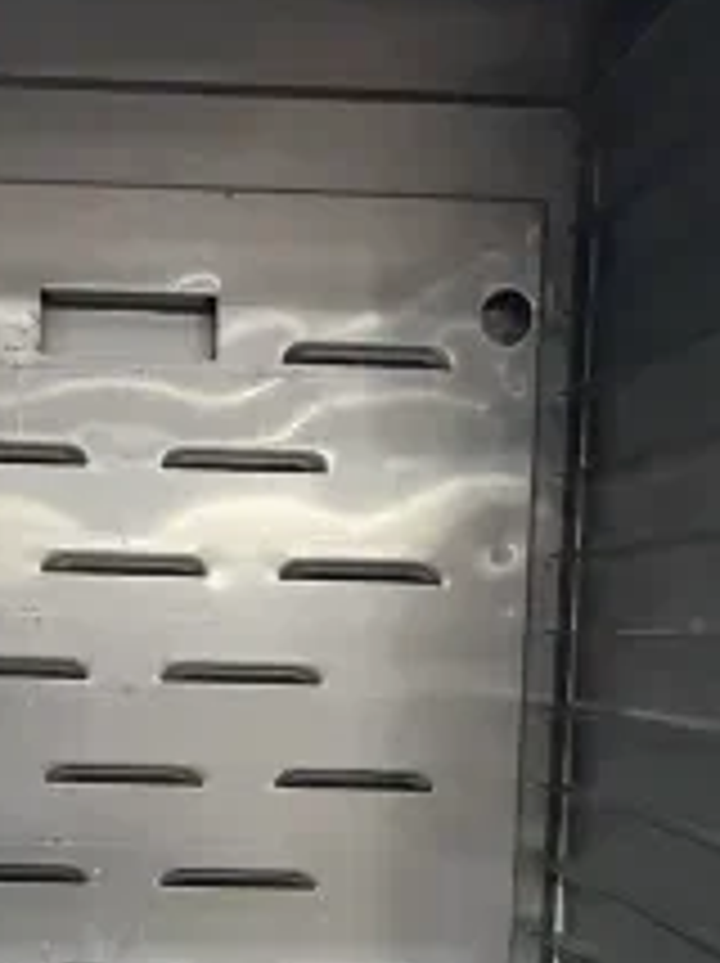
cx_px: 333
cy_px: 1690
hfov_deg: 14.9
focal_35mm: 99
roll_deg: -3.1
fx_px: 2751
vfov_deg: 16.8
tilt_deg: -20.0
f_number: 1.8
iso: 400
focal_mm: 4.25
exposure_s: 1/60
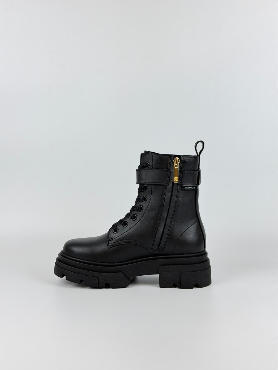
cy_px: 185
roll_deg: +0.2
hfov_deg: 30.3
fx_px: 514
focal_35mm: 48
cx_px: 139
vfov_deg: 39.7
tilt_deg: -5.0
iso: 50
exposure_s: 1/191
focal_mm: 6.76
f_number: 1.78
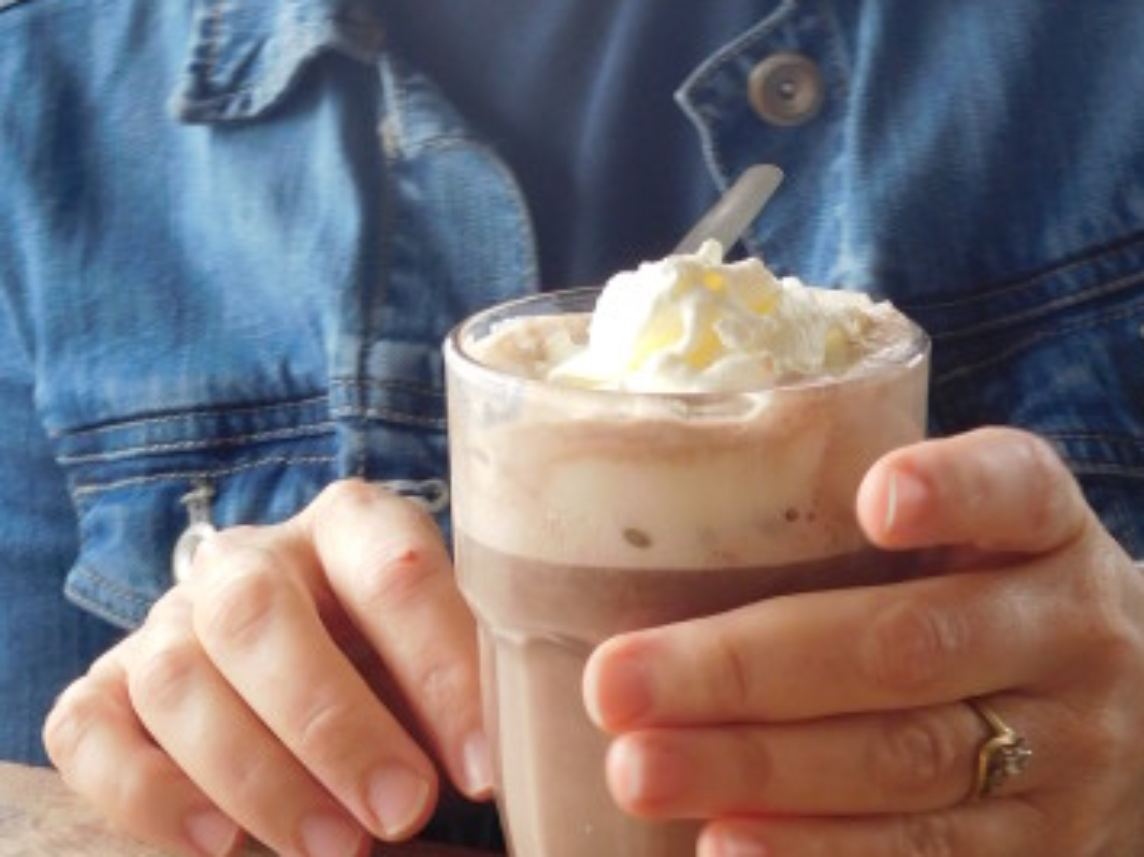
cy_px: -197
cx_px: 632
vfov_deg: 10.9
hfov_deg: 14.8
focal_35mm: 133
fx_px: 4394
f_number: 4
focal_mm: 10.4
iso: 140
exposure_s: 1/30
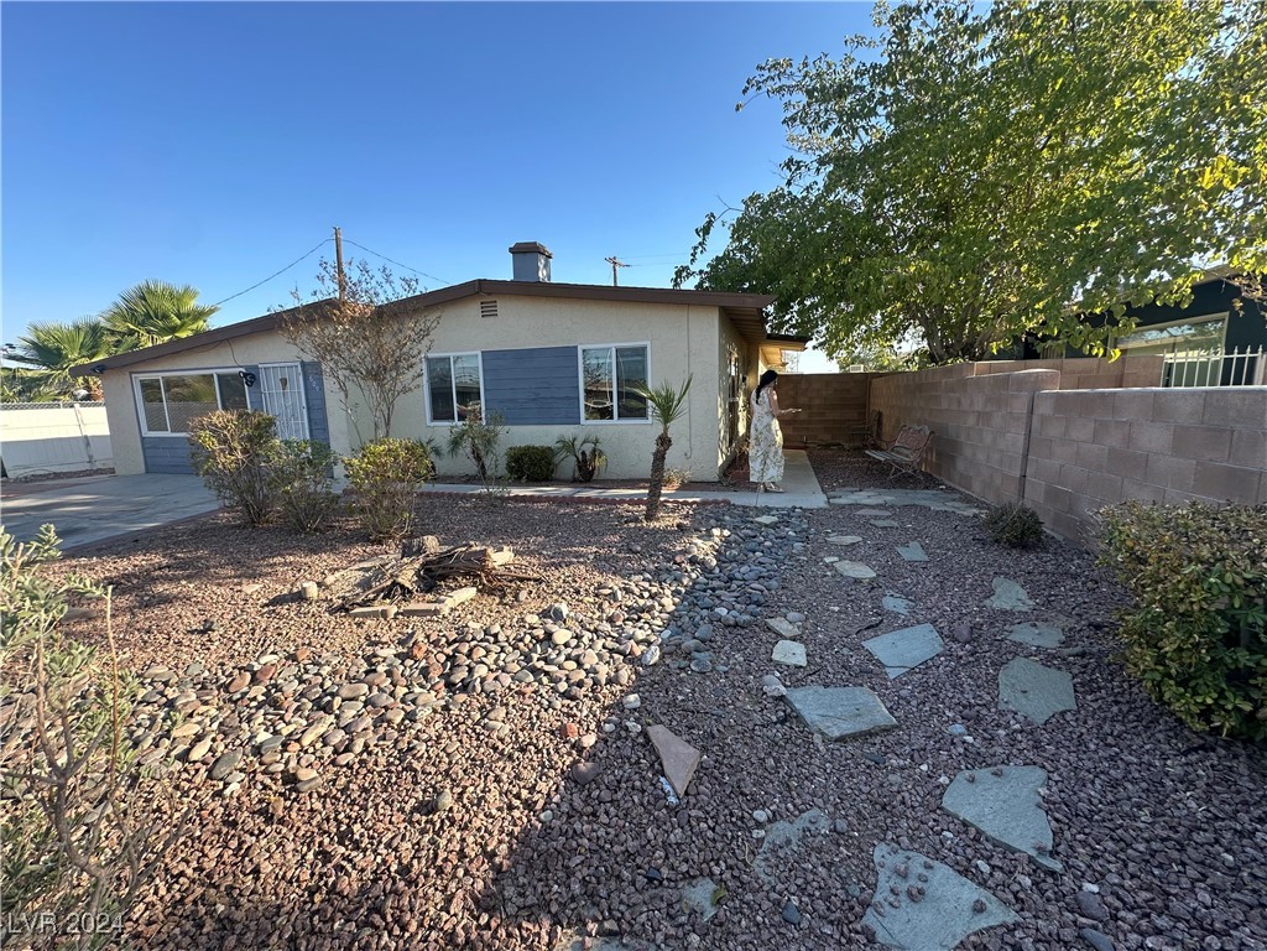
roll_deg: +0.4
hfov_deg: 102.1
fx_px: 512
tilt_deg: -7.8
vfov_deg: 85.7
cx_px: 634
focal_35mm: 14
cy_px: 476
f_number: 2.2
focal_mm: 2.22
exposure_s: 1/527
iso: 40
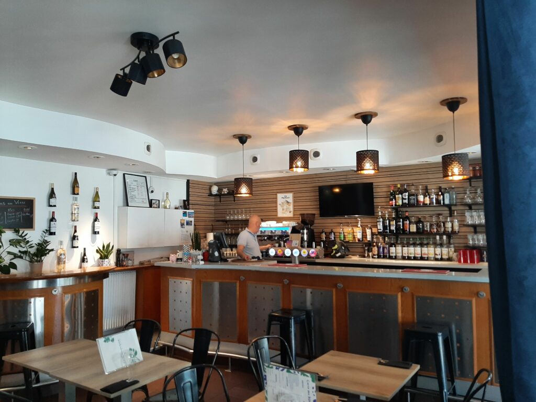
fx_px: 403
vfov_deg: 53.1
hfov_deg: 67.3
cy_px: 201
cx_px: 268
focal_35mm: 26
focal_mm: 3.93
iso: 80
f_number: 1.7
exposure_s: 1/50
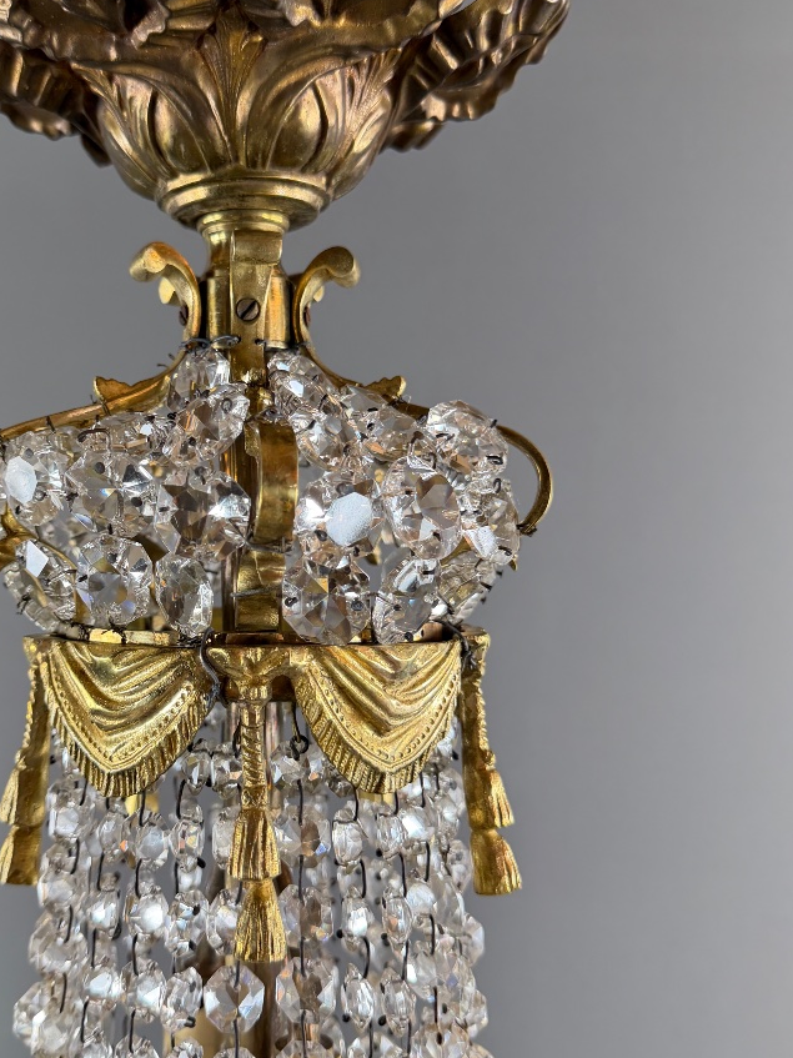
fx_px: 1039
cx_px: 265
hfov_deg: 41.3
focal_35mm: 34
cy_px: 511
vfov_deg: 54.0
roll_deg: -0.4
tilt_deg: +0.9
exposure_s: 1/100
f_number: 1.78
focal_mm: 6.76
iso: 160
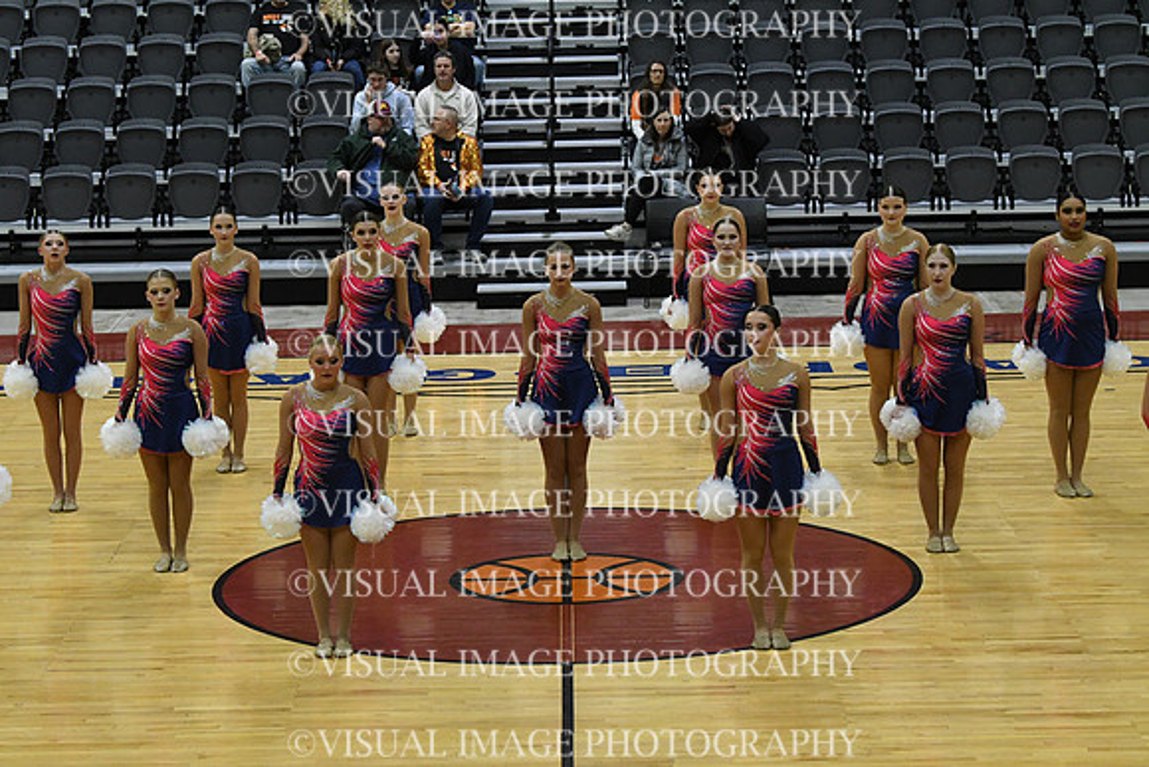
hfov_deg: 19.5
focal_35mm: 105
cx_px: 574
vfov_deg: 13.0
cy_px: 384
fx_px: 3352
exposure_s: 1/500
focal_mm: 70
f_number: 4
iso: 4000
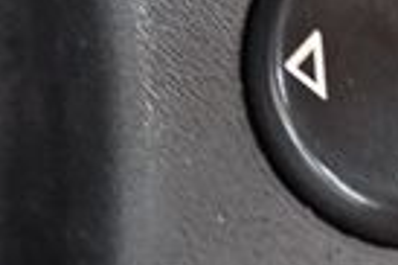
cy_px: 0
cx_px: 137
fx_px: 2473
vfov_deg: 6.1
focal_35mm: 224
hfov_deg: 9.2
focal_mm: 32
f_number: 4.8
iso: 8000
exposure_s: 1/60
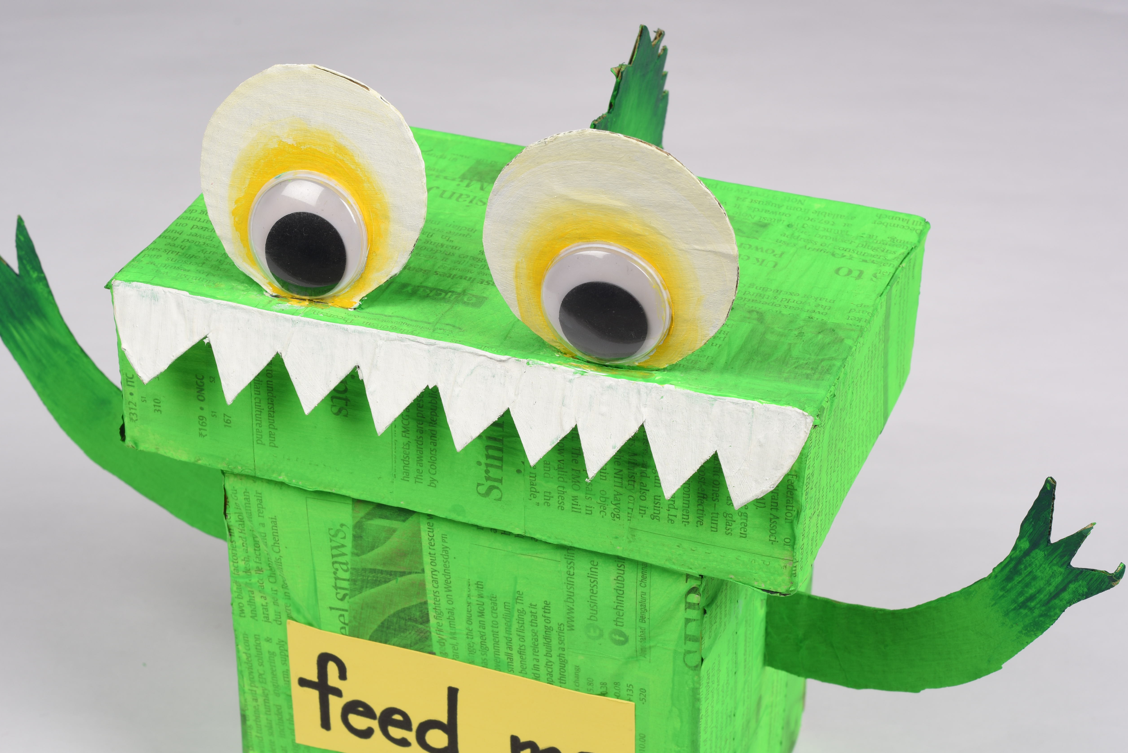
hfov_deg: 27.7
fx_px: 2288
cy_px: 498
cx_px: 527
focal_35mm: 73
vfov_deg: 18.6
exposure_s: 1/160
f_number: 11
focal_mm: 50
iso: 80
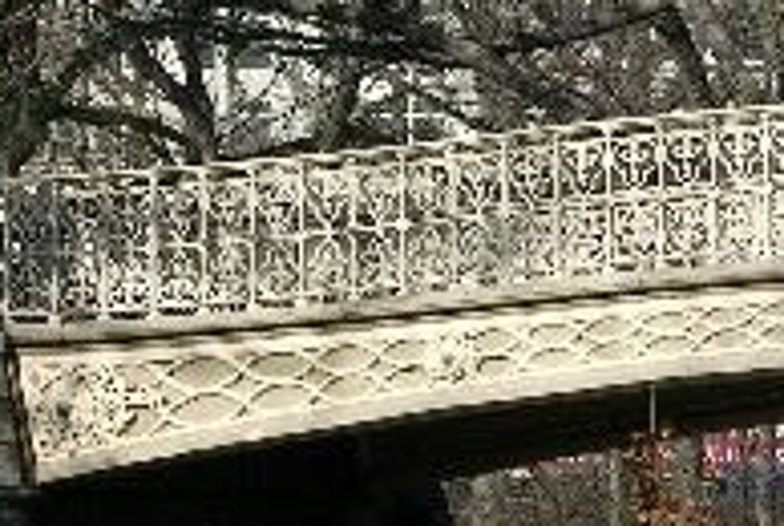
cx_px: 806
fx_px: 6849
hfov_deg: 6.5
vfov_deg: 4.4
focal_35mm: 314
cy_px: 279
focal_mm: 25.4
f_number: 6.5
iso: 50
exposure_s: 1/164
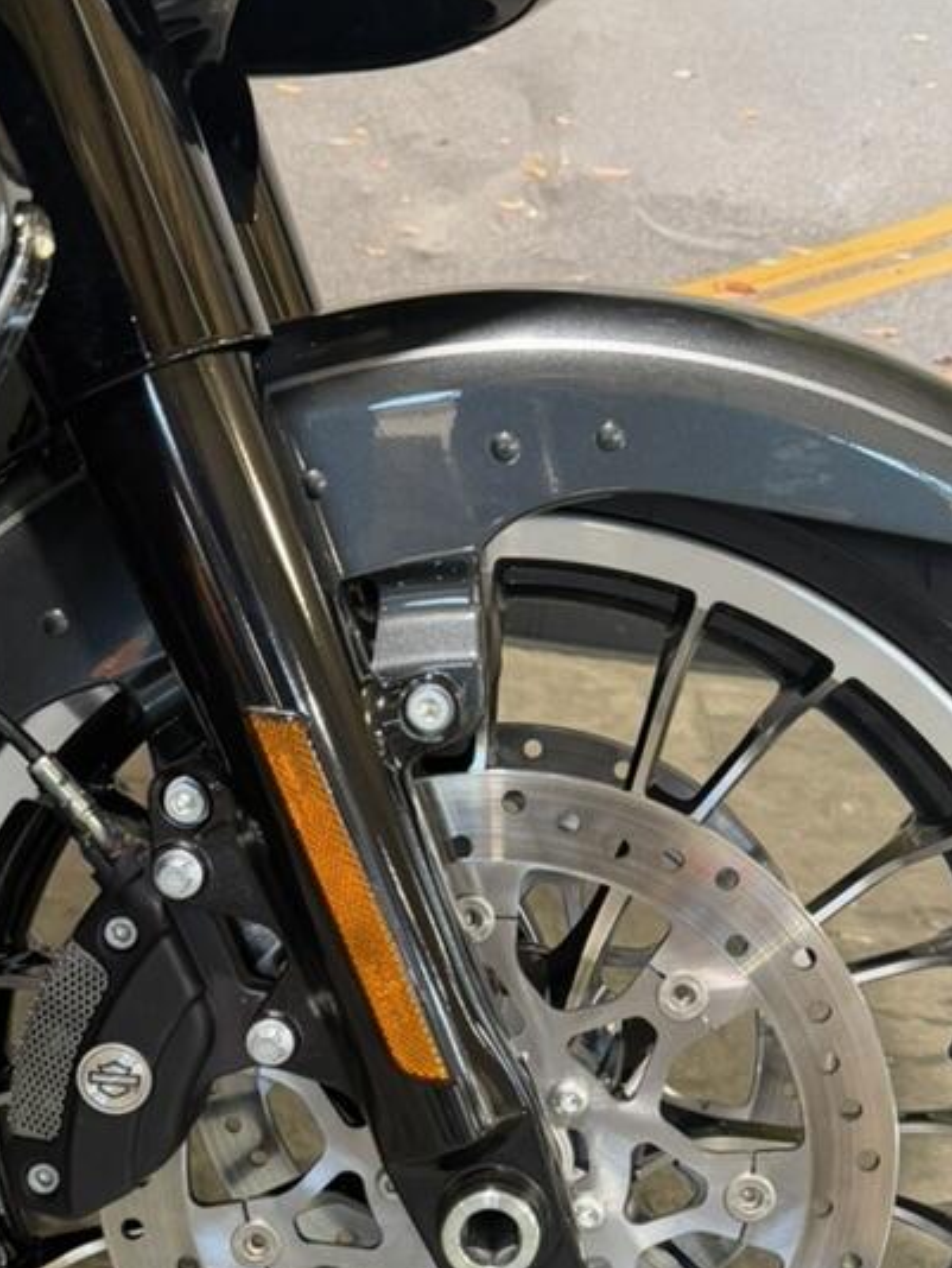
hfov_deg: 31.5
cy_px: 943
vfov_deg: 40.1
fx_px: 1685
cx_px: 539
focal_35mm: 46
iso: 200
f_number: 1.78
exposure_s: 1/60
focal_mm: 6.76
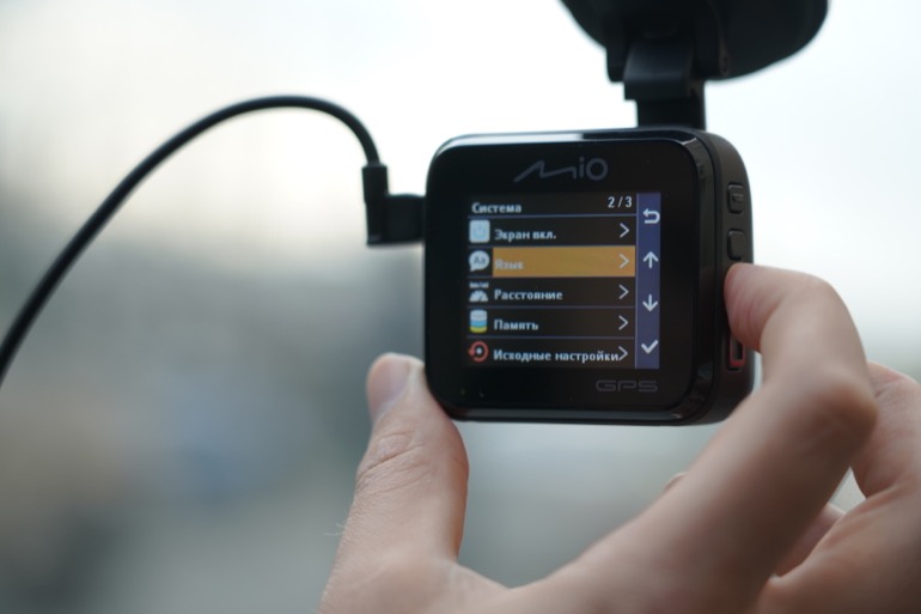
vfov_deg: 13.0
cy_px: 307
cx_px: 460
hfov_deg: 19.5
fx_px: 2686
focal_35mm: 105
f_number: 4
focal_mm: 105
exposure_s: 1/250
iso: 640
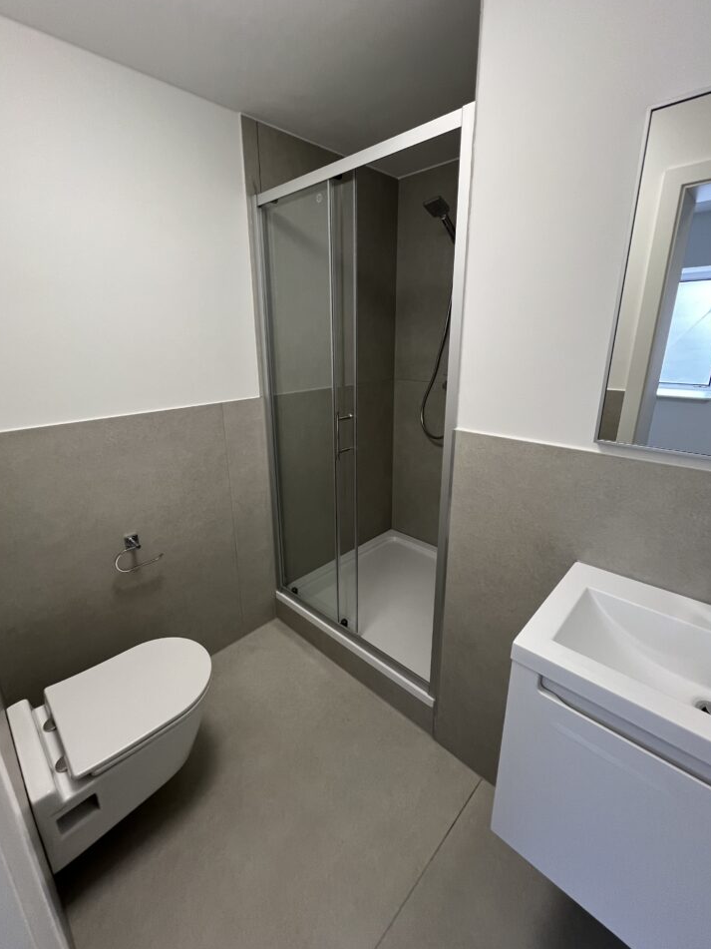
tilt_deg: -16.4
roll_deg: +1.4
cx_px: 342
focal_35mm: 14
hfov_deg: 85.6
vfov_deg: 102.0
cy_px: 455
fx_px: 383
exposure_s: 1/100
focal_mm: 1.57
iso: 160
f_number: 1.8
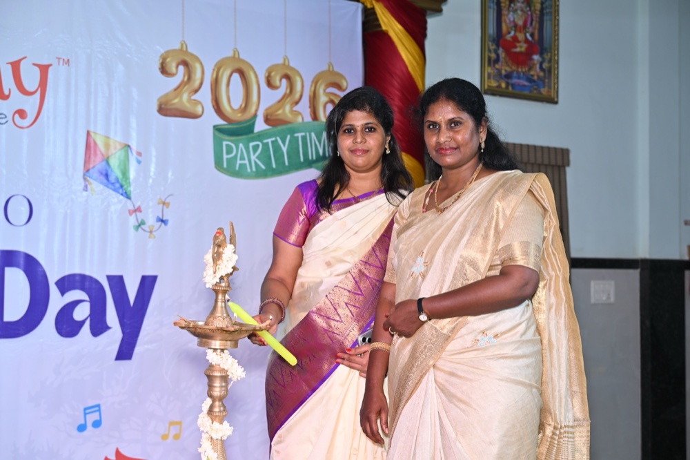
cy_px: 230
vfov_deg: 26.5
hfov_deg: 38.9
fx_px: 977
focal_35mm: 51
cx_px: 345
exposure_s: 1/160
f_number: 4
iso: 200
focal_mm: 51
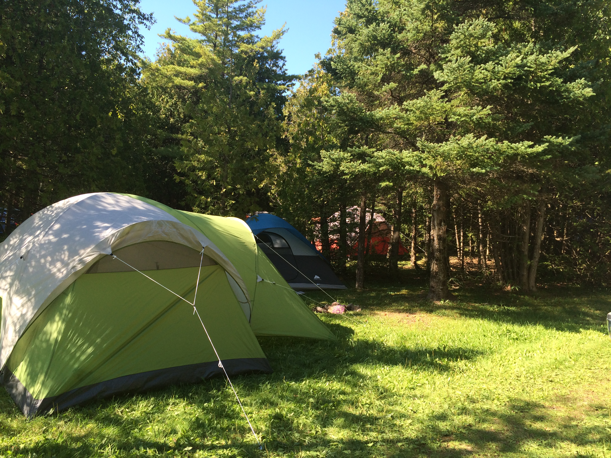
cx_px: 306
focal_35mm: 29
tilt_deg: -2.7
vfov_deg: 48.2
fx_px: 512
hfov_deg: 61.7
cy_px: 229
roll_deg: -2.2
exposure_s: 1/519
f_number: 2.2
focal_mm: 4.15
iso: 32
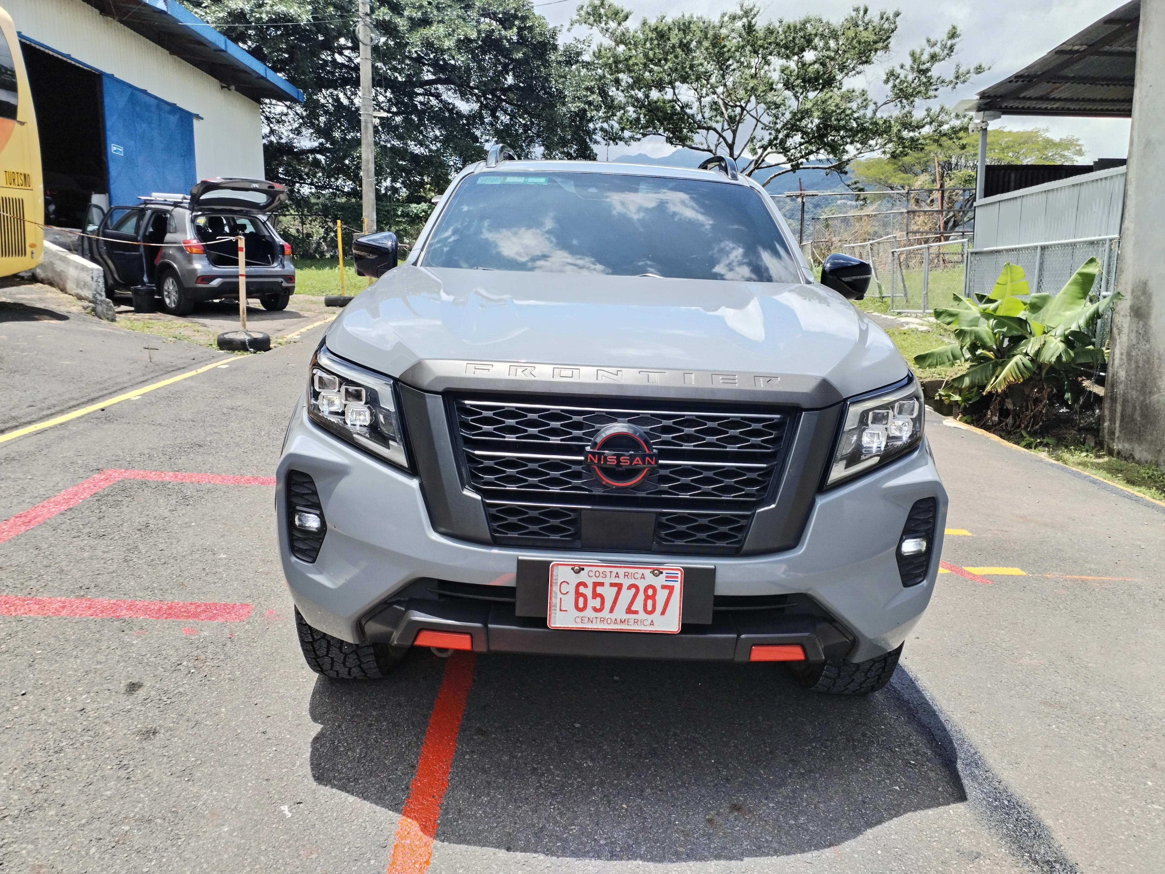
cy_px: 437
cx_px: 582
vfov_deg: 48.2
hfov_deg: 61.7
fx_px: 976
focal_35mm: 29
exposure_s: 1/912
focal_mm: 4.75
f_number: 1.8
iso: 100
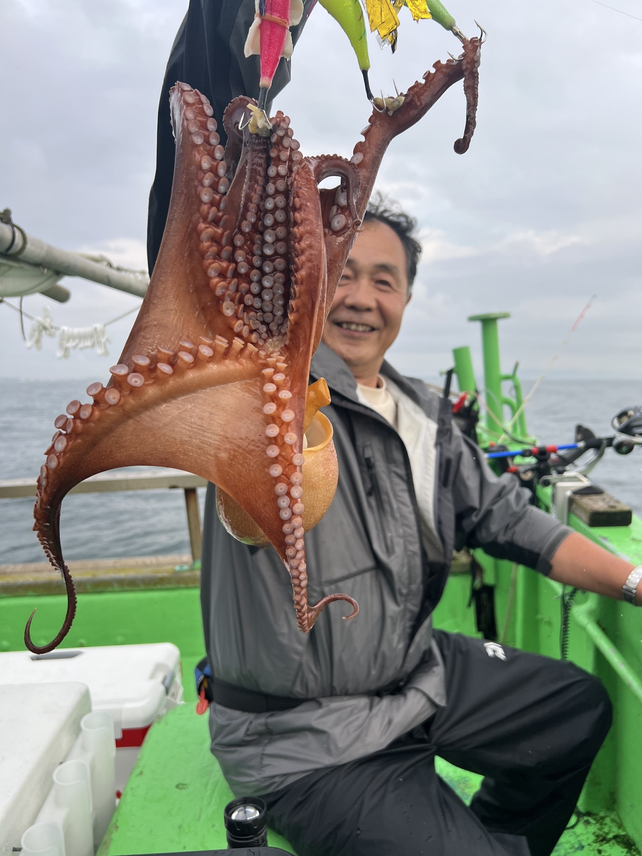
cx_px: 321
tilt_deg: -1.1
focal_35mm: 26
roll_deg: +1.2
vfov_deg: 67.3
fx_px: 643
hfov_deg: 53.1
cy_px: 428
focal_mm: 5.7
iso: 50
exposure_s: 1/302
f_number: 1.5
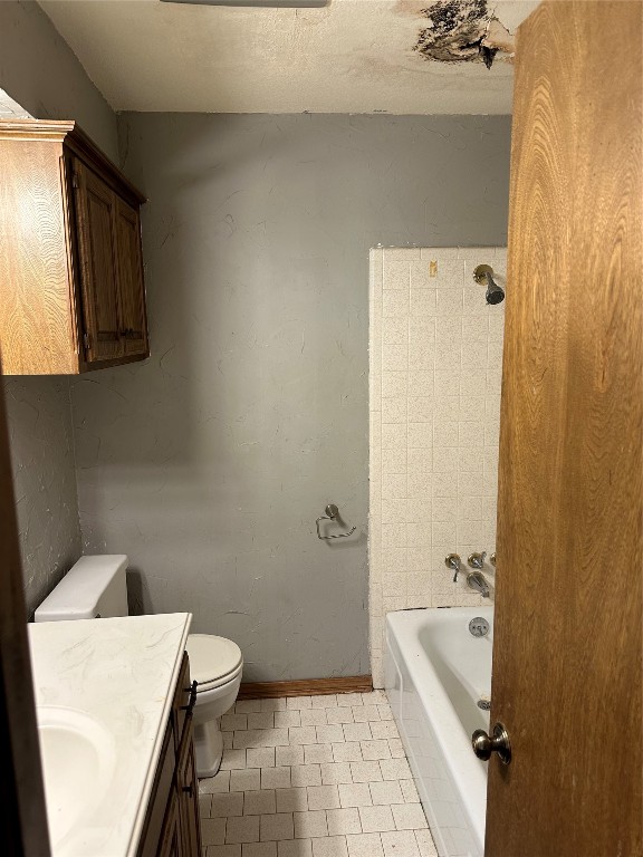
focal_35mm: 24
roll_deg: +1.2
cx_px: 322
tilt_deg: -7.9
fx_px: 594
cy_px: 428
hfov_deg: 56.8
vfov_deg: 71.6
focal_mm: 6.86
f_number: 1.78
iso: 160
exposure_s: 1/120
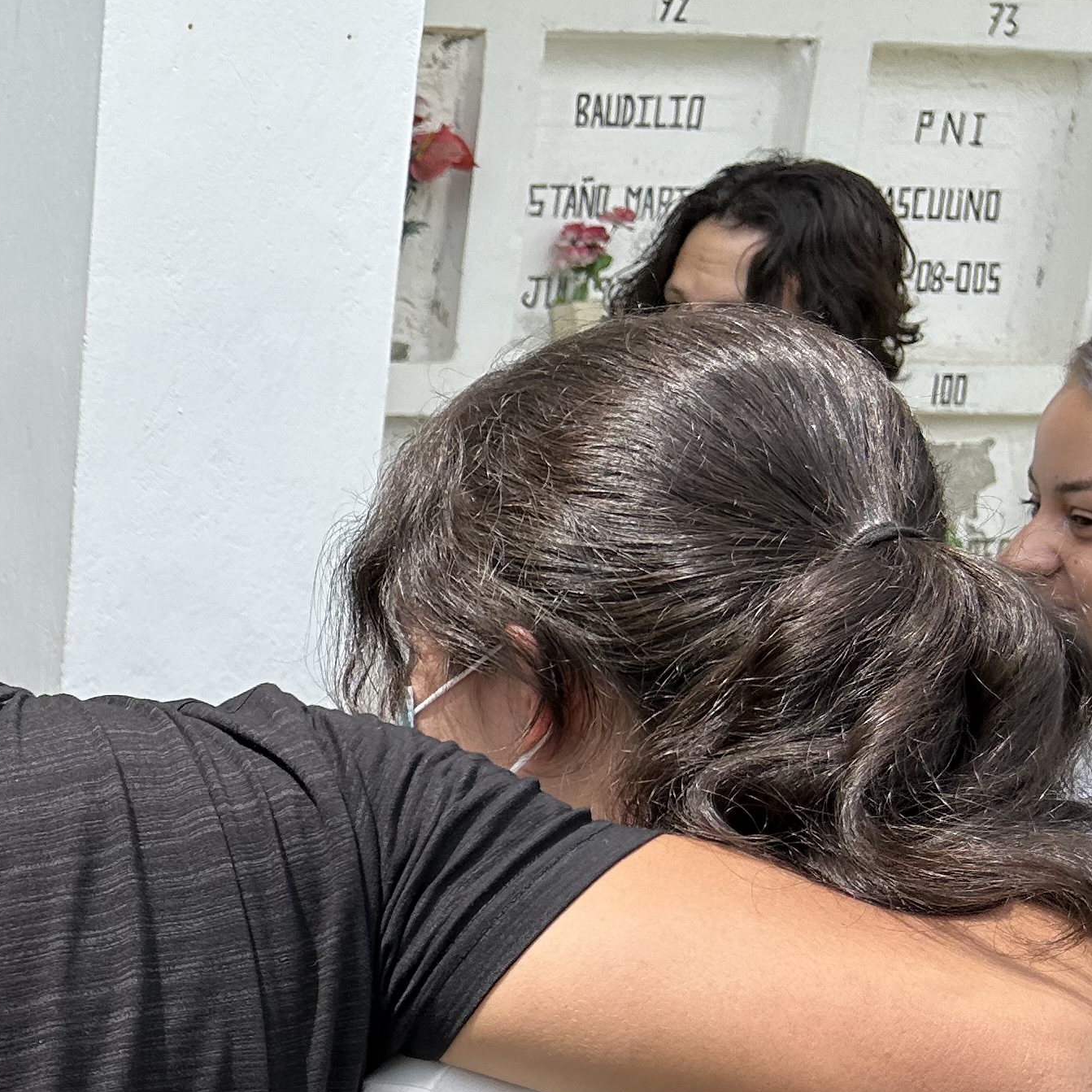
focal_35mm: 69
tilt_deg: -14.8
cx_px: -494
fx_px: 2463
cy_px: 1016
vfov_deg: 24.2
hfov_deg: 21.4
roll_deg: +0.2
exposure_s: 1/1901
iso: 50
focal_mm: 5.7
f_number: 1.5
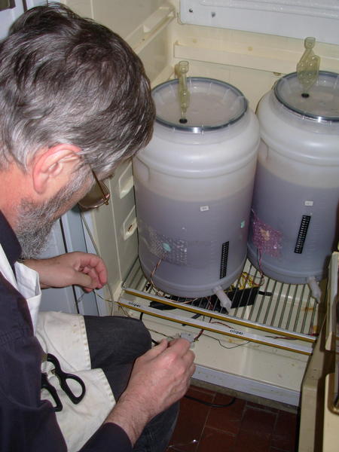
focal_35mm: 38
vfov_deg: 49.0
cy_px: 226
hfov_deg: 37.7
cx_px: 170
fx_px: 496
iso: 50
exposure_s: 1/32
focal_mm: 6.3
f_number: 2.9
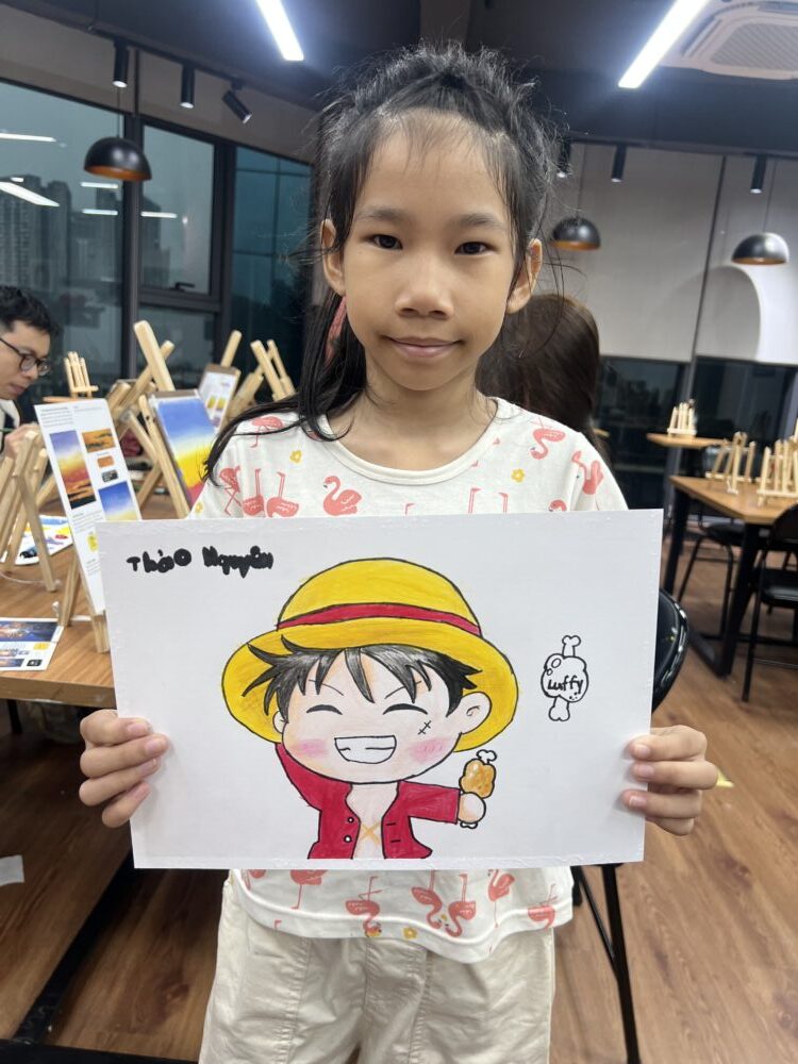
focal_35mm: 26
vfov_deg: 67.3
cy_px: 532
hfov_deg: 53.1
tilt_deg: -12.0
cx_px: 399
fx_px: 799
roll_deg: -5.9
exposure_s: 1/100
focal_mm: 5.7
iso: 64
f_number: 1.5
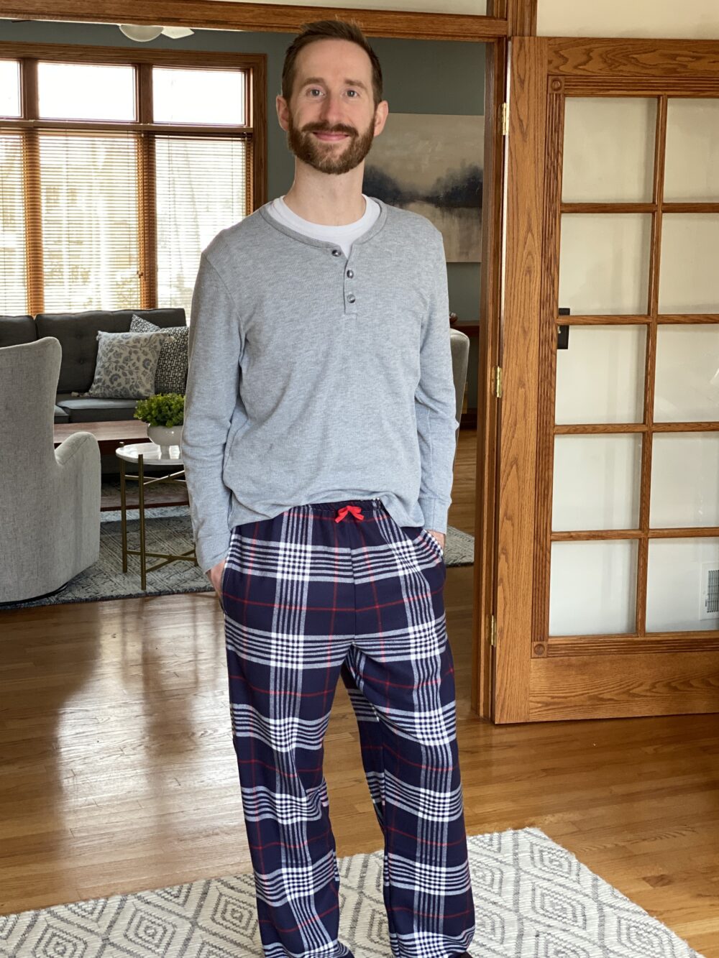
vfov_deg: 36.8
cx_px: 360
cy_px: 479
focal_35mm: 52
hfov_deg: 28.0
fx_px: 1440
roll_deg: -1.1
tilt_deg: -8.1
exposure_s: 1/94
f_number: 2
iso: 250
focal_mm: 6
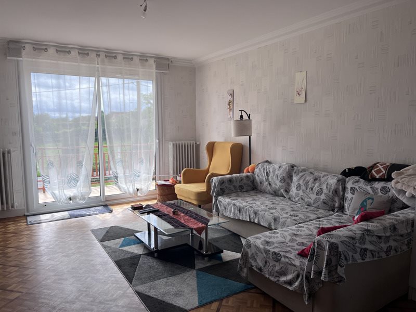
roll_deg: +0.8
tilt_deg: -5.4
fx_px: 312
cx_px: 208
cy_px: 156
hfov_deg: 67.3
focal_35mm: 26
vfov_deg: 53.1
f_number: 1.6
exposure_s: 1/913
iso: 50
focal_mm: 5.1
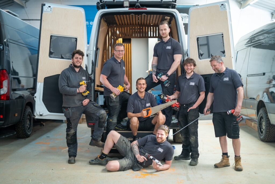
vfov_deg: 27.0
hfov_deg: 39.6
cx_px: 138
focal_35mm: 50
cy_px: 92
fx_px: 382
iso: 250
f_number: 1.8
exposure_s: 1/50
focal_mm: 50
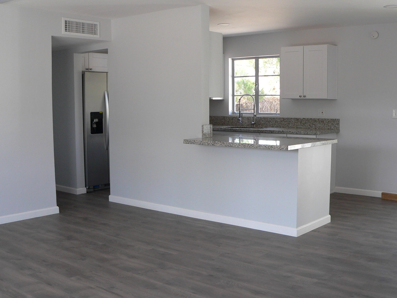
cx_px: 209
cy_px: 155
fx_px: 482
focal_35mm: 42
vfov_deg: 34.4
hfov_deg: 44.8
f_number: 2.8
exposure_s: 1/60
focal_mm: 6
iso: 100
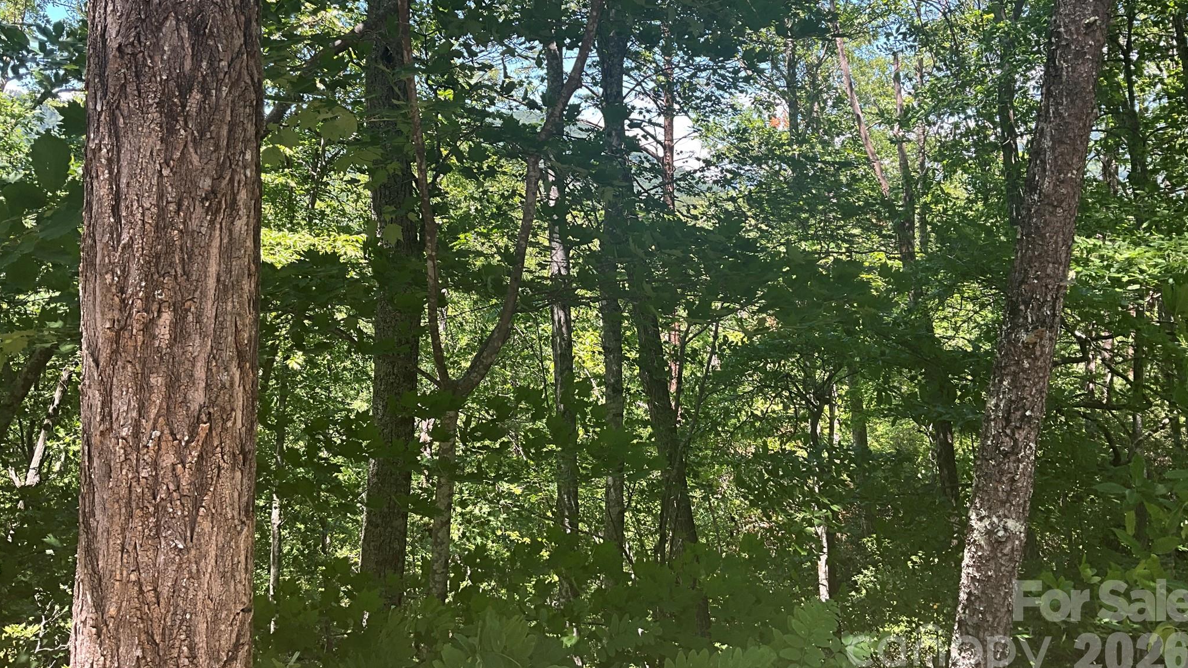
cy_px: 244
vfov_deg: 36.4
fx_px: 1008
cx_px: 599
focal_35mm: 32
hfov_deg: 61.0
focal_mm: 3
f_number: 1.8
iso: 20
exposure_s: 1/146
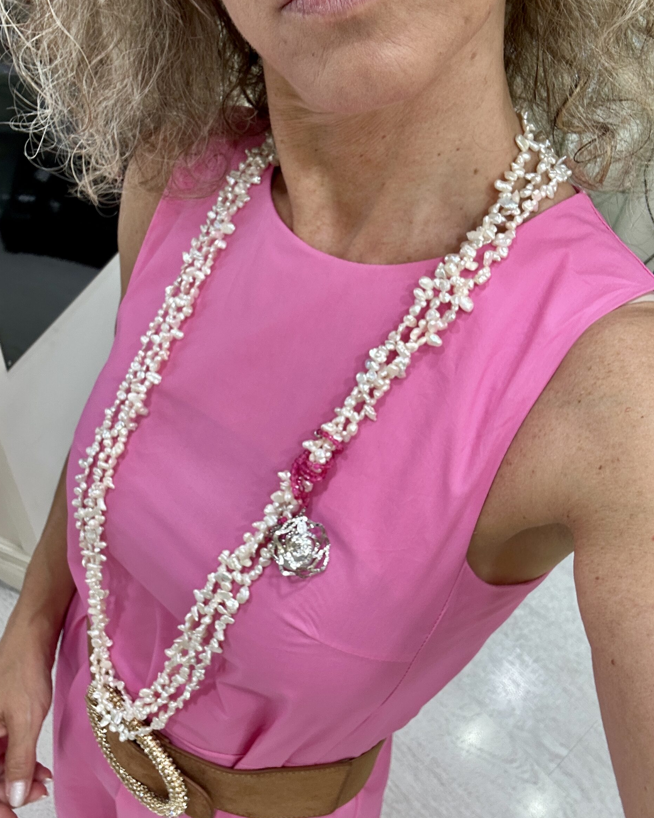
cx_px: 320
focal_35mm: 32
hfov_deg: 45.8
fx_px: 774
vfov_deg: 55.7
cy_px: 423
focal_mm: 2.69
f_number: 1.9
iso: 64
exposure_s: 1/50
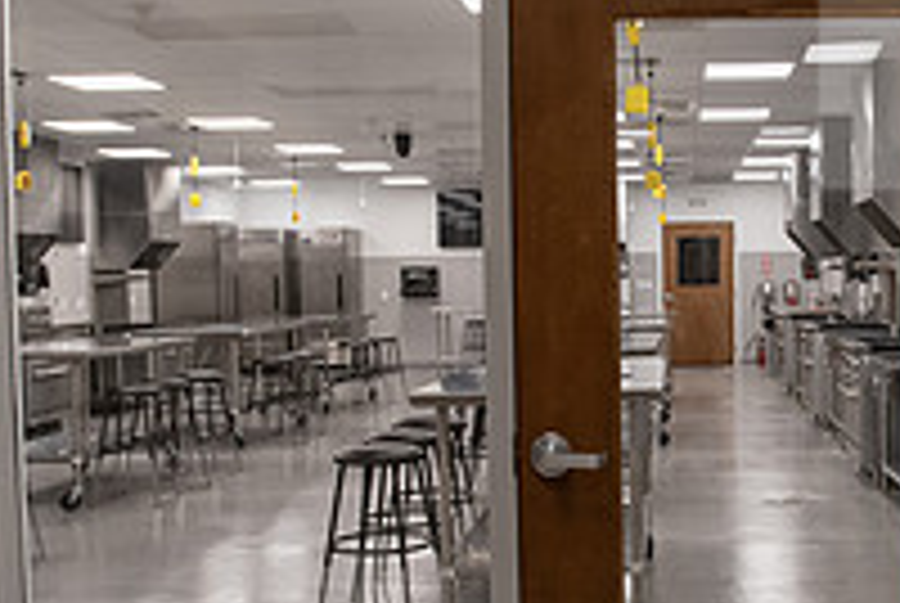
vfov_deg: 24.7
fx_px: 1377
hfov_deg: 35.3
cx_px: 684
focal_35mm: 55
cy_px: 358
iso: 1000
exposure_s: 1/125
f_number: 5
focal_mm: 19
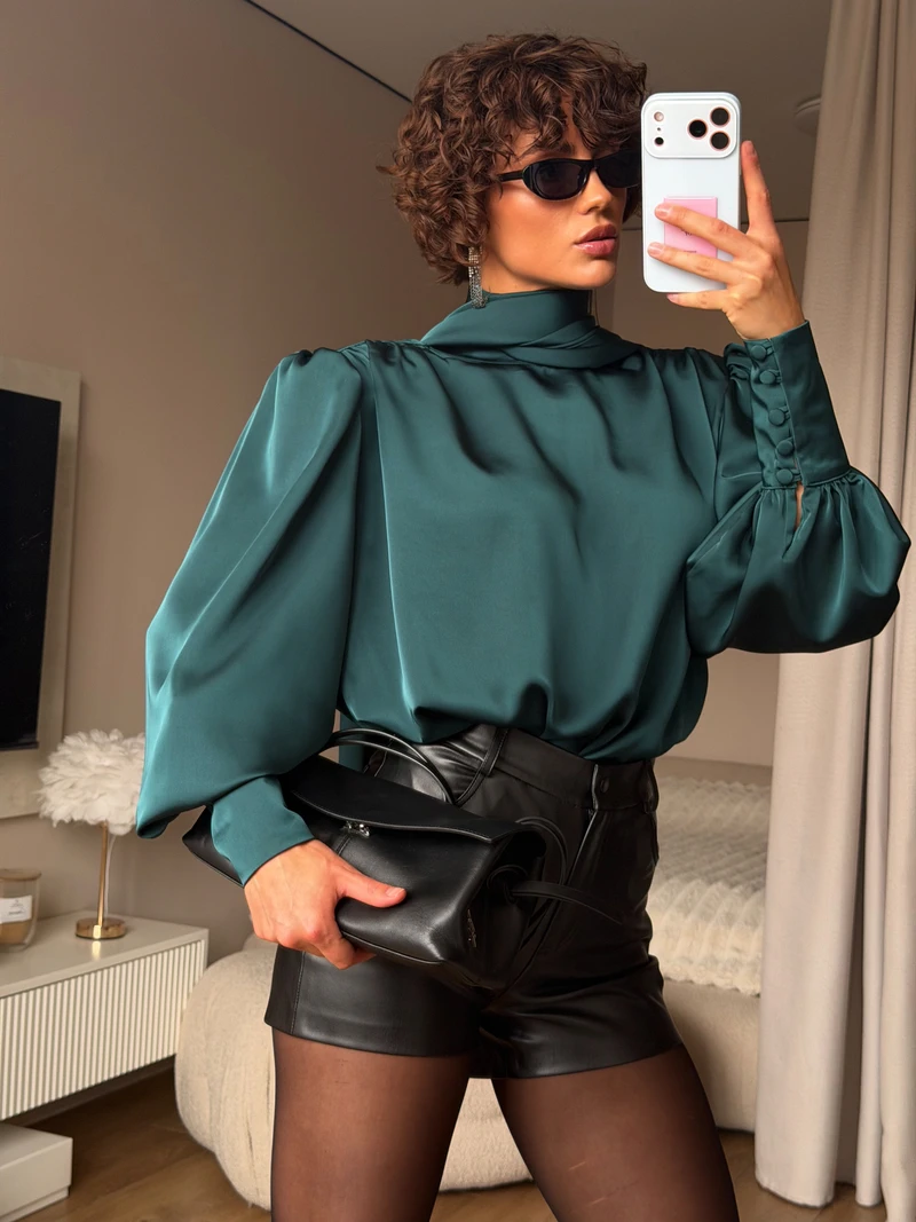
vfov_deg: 39.7
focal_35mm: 48
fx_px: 1694
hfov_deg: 30.3
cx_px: 458
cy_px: 611
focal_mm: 6.76
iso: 80
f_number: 1.78
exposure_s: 1/121
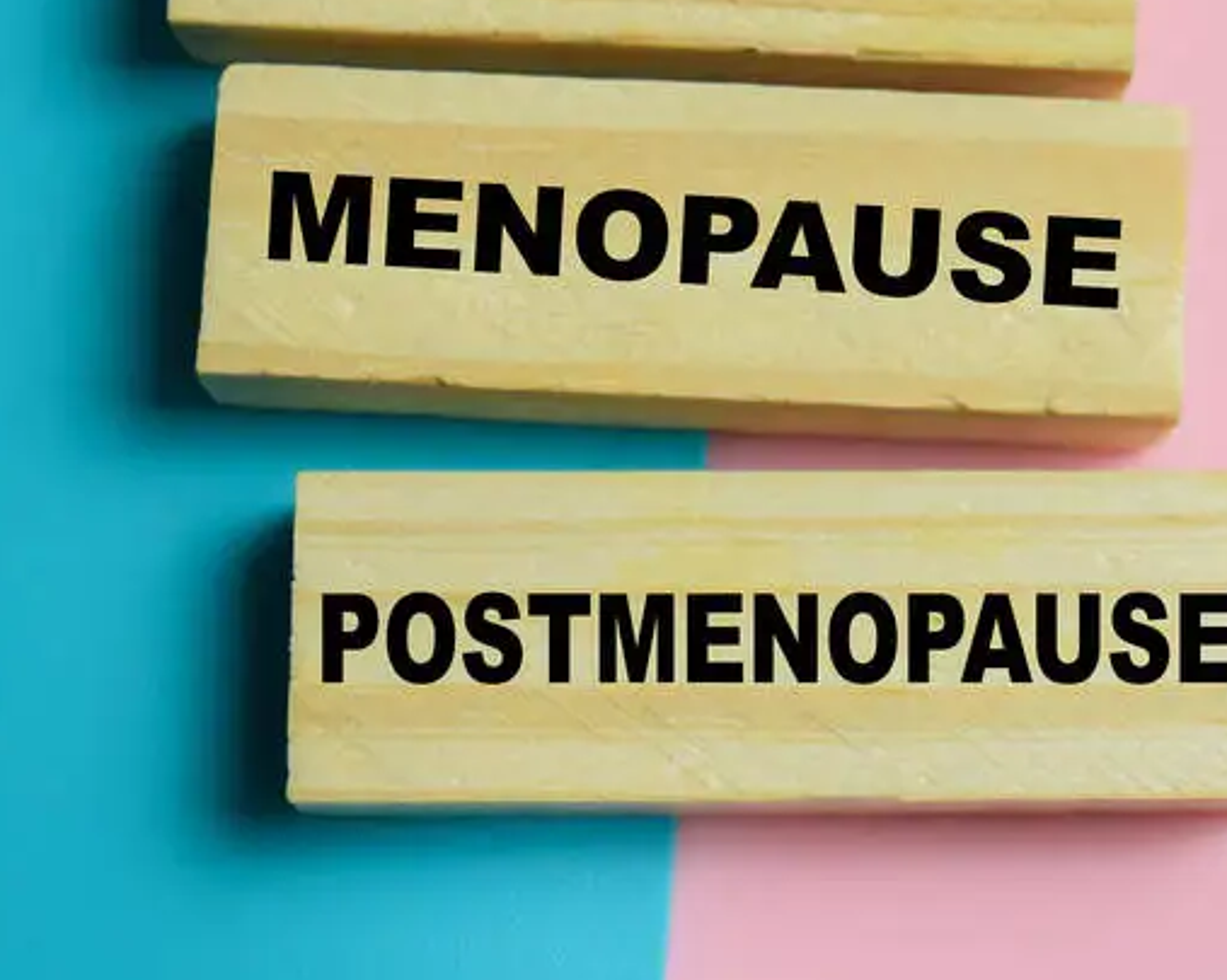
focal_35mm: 108
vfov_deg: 14.2
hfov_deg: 17.7
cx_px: 897
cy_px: 302
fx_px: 3920
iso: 800
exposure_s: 1/60
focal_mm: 38
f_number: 6.3
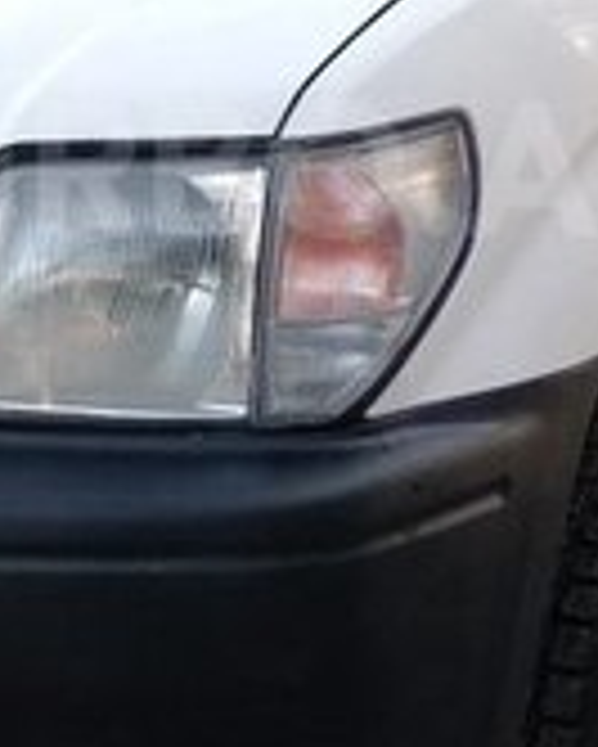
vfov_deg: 18.8
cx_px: 247
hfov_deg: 15.2
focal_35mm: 101
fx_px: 2232
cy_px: 169
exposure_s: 1/101
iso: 125
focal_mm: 3.81
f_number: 2.2
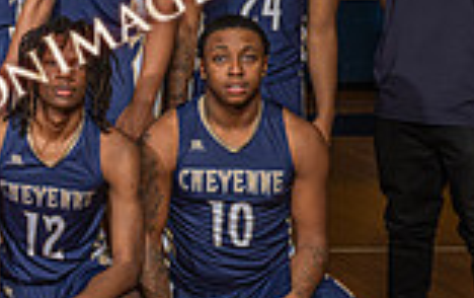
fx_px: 1229
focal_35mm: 95
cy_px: 121
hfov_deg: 19.8
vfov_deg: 13.8
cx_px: -172
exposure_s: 1/125
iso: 125
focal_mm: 24
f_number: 7.1
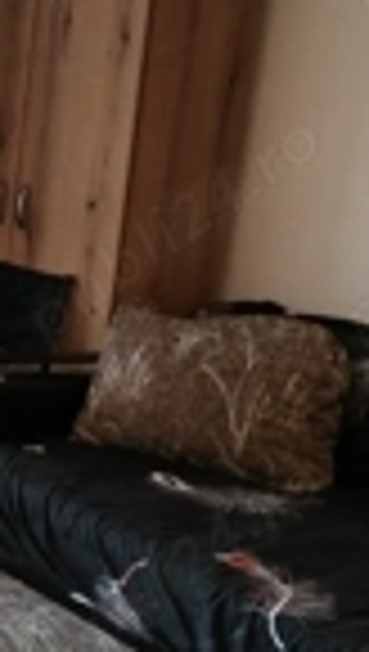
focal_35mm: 78
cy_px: 306
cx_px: -302
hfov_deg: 13.8
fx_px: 1351
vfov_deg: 27.1
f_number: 1.8
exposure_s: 1/33.3
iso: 473
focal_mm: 4.75
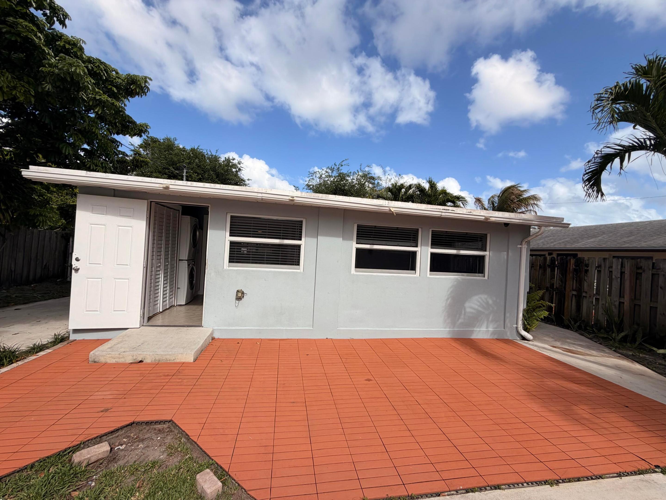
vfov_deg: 85.7
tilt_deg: +0.6
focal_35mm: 14
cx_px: 333
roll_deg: -2.4
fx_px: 269
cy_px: 250
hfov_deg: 102.1
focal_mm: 2.22
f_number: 2.2
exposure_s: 1/1017
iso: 20
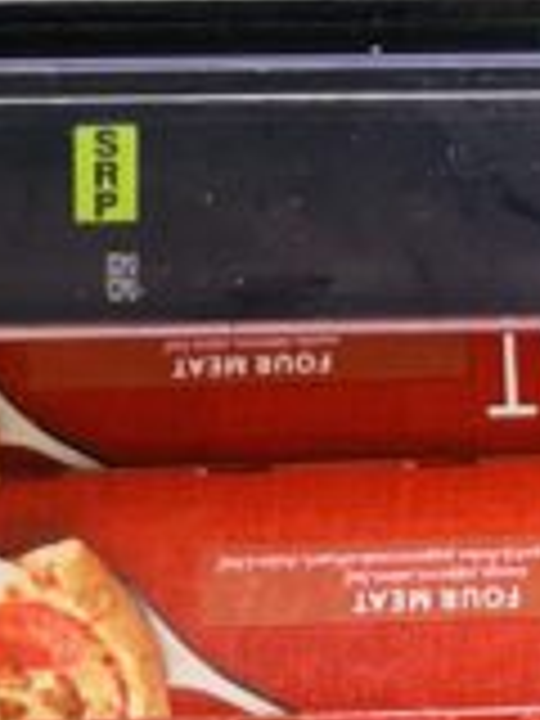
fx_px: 3453
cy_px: -940
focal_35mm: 166
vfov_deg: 10.4
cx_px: 387
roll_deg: -1.4
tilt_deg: -29.8
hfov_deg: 8.9
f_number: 1.6
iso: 64
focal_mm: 4.2
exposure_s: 1/60
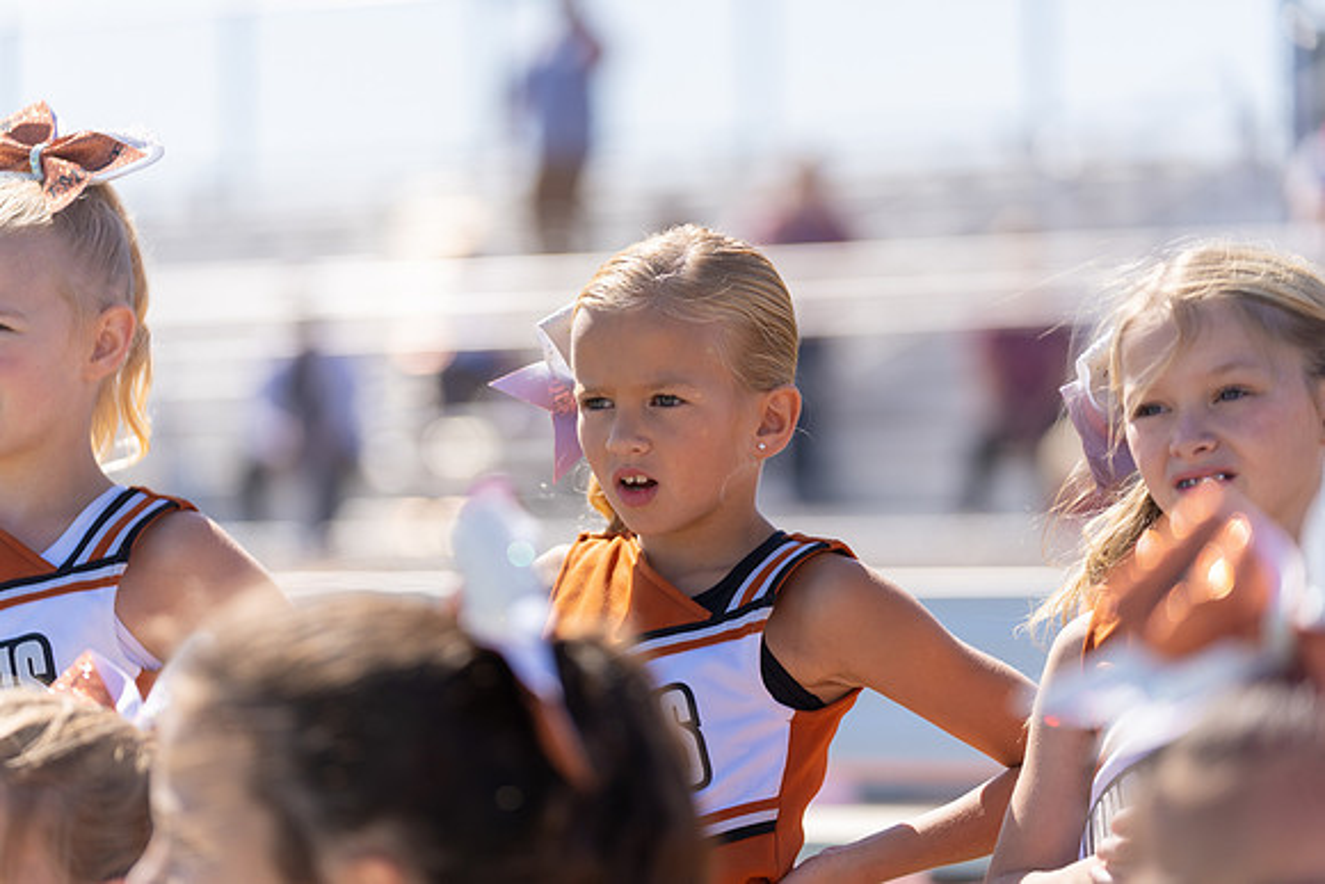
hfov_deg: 14.2
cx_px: 662
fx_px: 5301
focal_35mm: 144
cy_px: 442
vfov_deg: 9.5
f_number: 2.8
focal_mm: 144
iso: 100
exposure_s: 1/1600
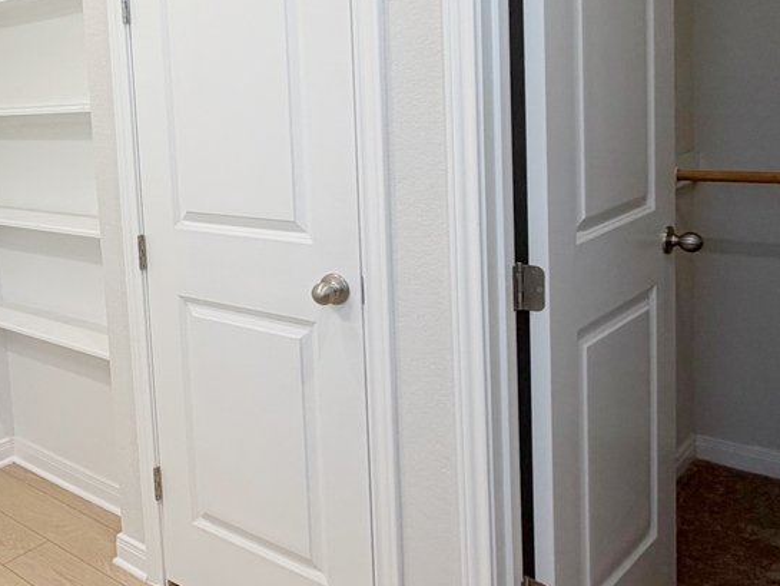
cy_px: 169
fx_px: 834
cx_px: 37
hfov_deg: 44.2
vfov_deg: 38.0
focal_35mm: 37
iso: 80
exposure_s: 1/120
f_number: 2.2
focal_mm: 2.22
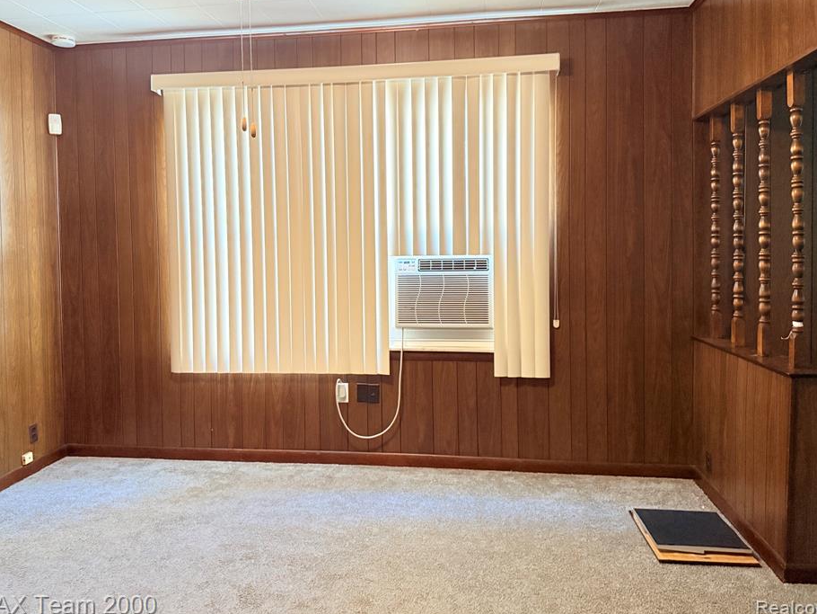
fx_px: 637
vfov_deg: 51.3
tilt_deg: -1.0
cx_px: 387
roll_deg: +0.9
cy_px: 277
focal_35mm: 27
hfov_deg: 65.3
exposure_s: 1/60
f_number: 1.78
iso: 800
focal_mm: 6.76
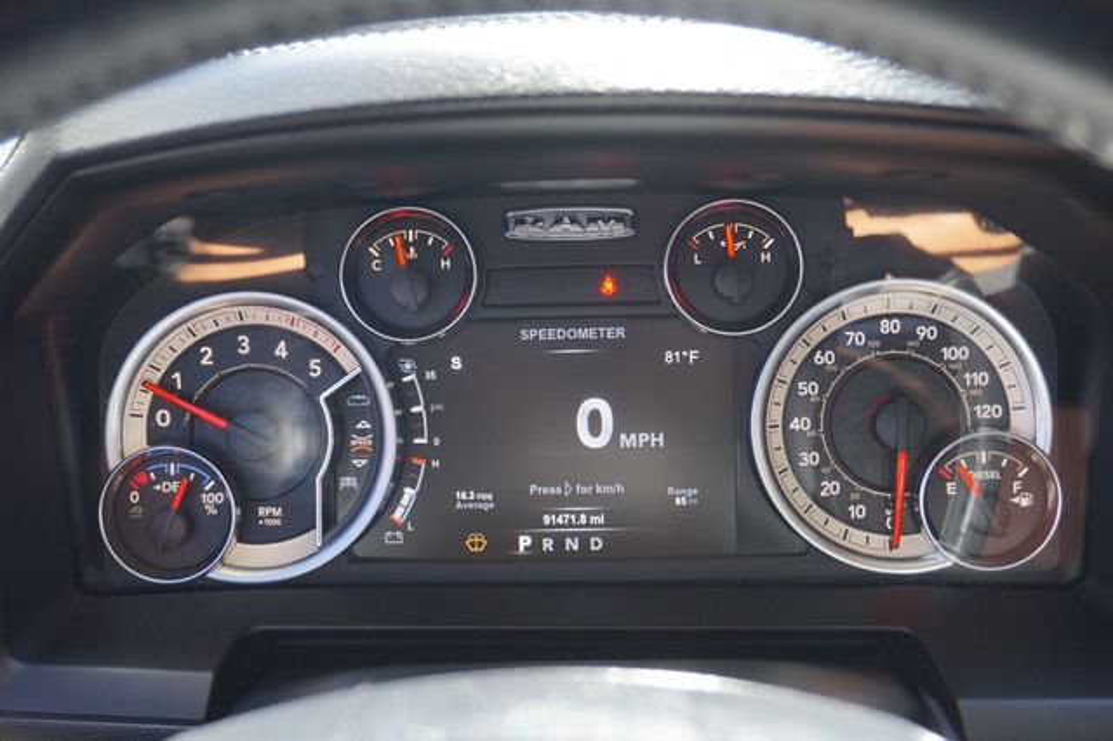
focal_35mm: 42
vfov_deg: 31.9
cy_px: 370
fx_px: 1298
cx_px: 556
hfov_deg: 46.4
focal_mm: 28
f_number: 4.5
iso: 320
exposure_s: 1/60
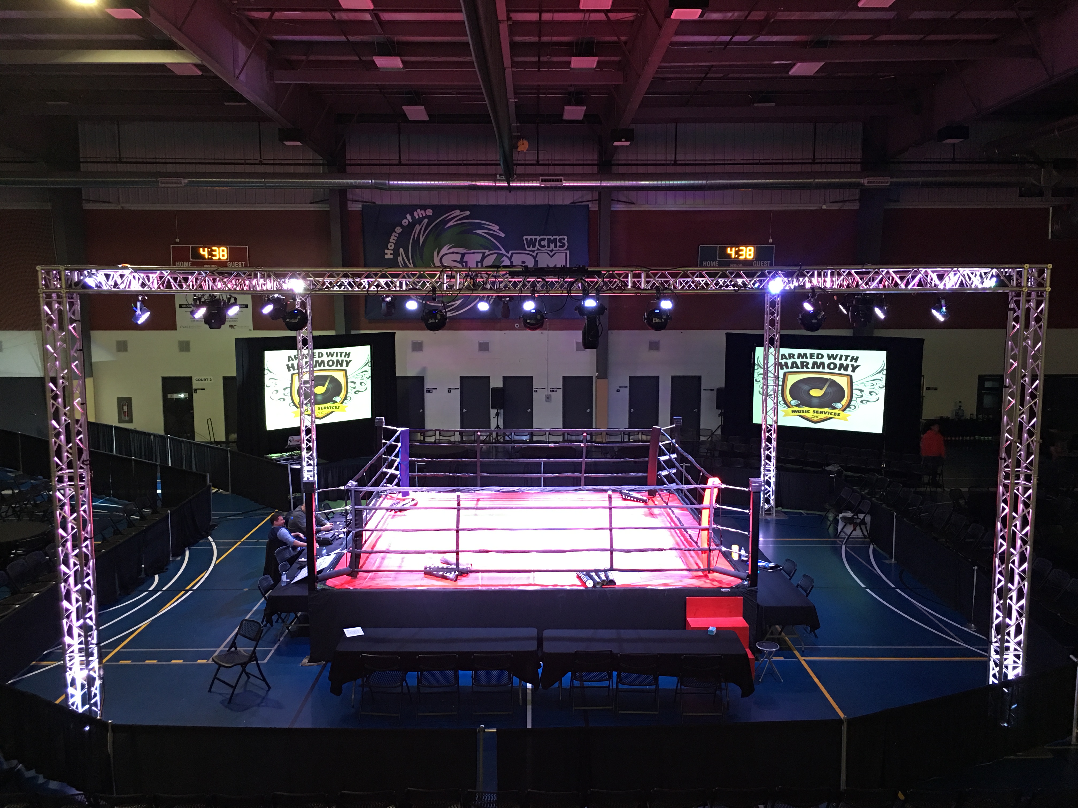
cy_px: 404
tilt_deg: -6.7
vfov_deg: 48.2
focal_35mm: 29
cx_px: 539
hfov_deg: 61.7
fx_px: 903
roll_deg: -0.5
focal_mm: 4.15
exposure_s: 1/8
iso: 80
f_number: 2.2
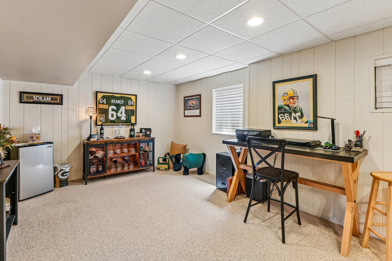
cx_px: 196
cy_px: 130
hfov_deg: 96.7
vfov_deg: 73.7
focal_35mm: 16
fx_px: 174
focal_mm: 16
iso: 400
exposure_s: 1/4
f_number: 13
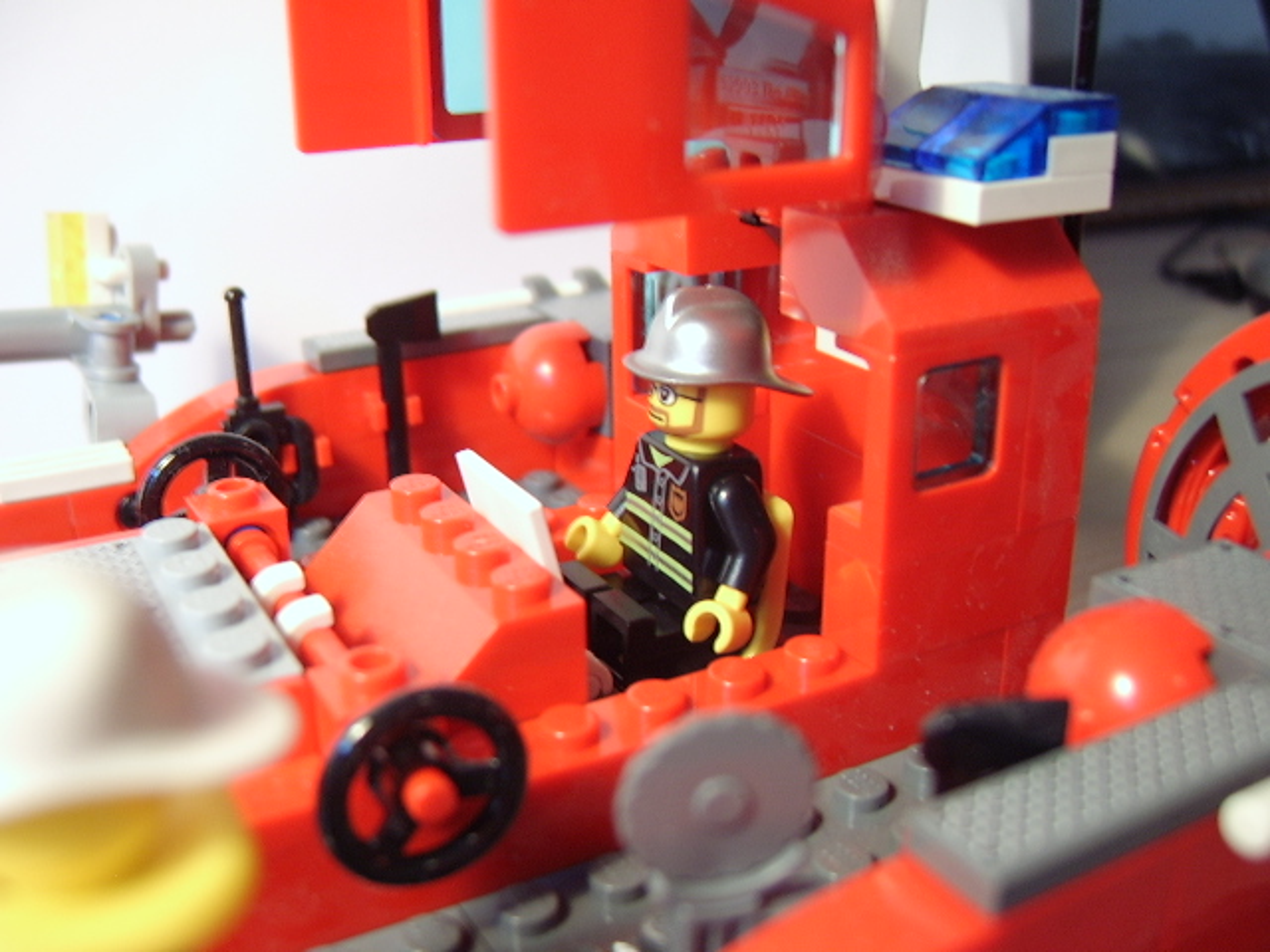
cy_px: 476
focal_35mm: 31
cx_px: 635
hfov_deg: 58.4
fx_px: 1137
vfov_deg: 45.4
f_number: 2.7
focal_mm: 8.13
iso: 100
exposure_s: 1/6
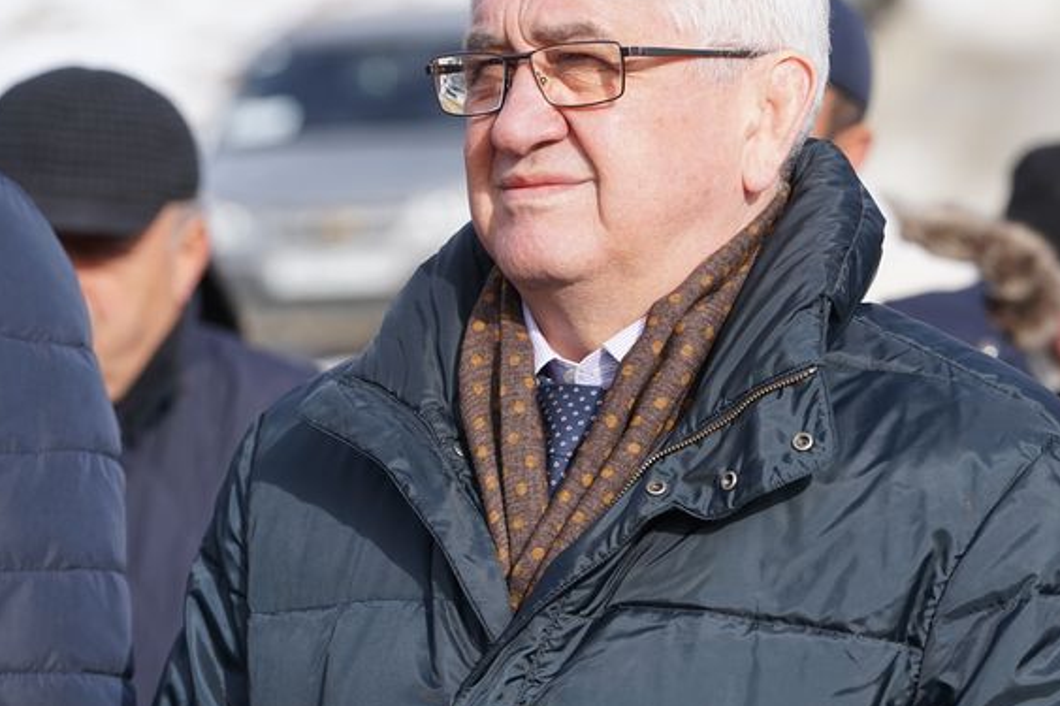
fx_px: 6770
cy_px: 240
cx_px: 623
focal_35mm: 230
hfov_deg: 9.0
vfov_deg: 6.0
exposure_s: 1/250
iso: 100
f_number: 6.3
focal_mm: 162
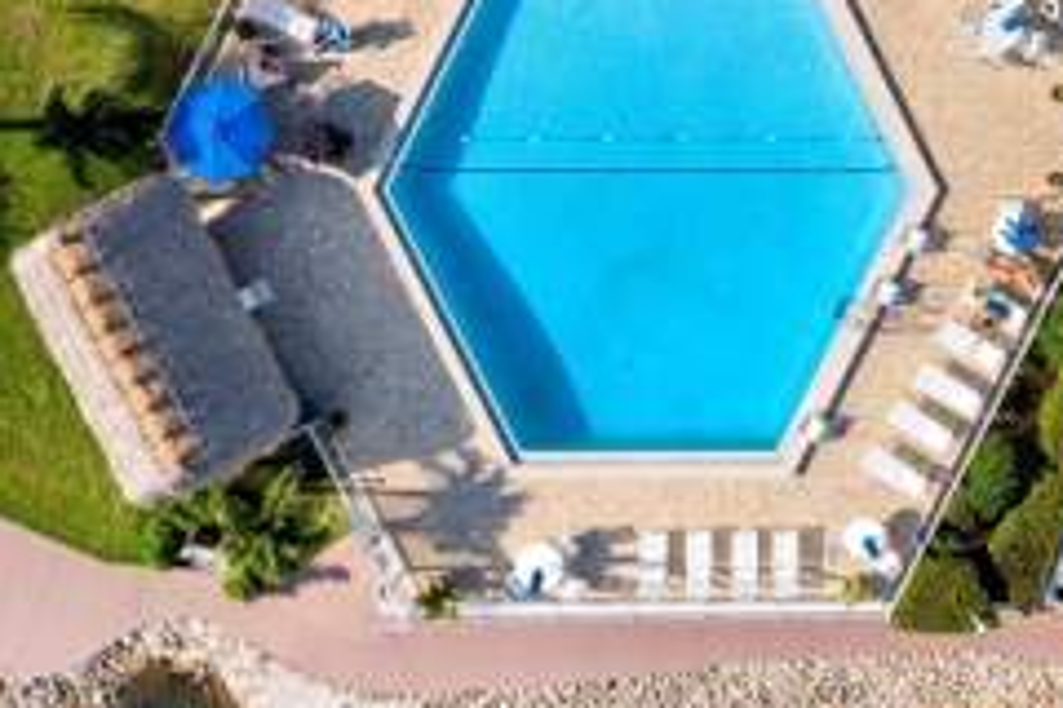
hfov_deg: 43.9
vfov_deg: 30.0
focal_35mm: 44
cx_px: 704
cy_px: 175
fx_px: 1299
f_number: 2.8
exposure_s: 1/500
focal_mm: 8.38
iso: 110
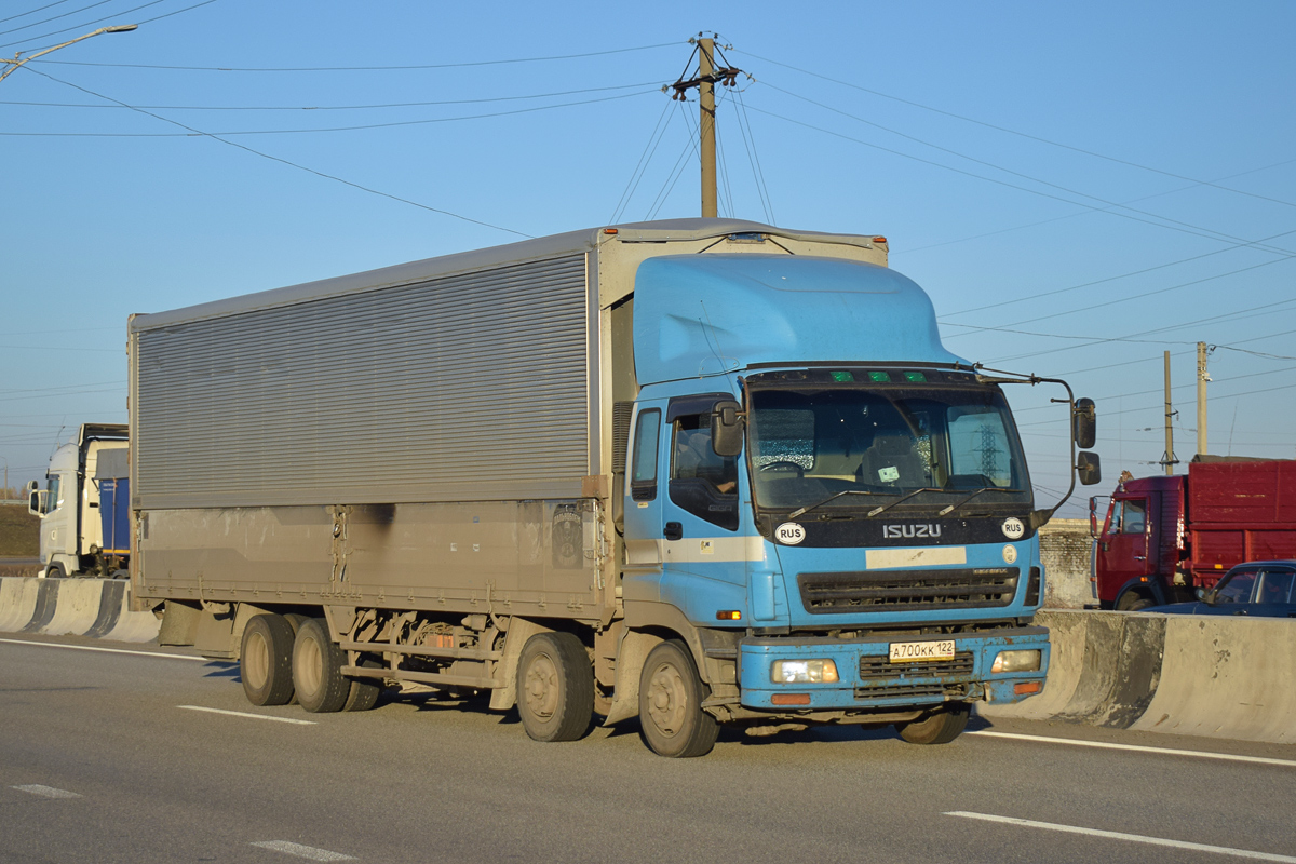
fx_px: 2430
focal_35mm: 68
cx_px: 648
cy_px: 432
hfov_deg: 29.9
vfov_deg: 20.2
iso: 200
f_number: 7.1
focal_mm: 45
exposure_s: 1/1000
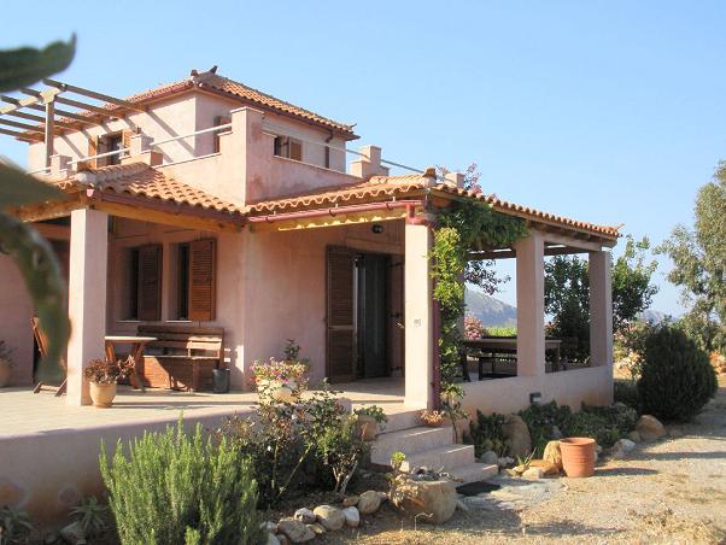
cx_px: 363
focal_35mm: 37
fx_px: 776
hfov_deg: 50.1
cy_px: 272
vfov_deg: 38.7
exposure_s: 1/80
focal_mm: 6.6
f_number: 10
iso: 64
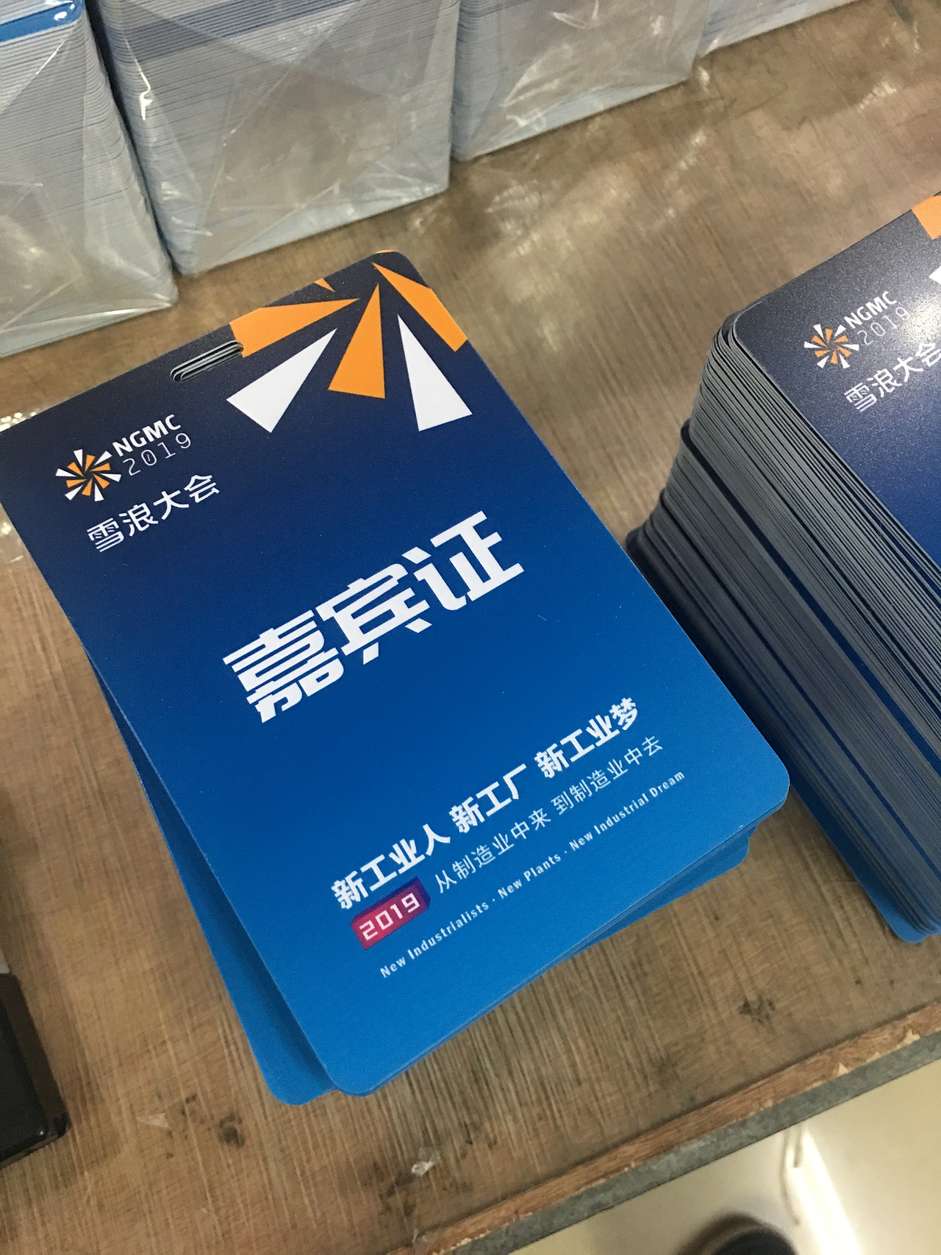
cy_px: 628
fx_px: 1051
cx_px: 470
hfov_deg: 48.2
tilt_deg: -69.1
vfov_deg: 61.7
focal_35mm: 29
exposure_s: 1/17
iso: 100
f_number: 2.2
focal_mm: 4.15
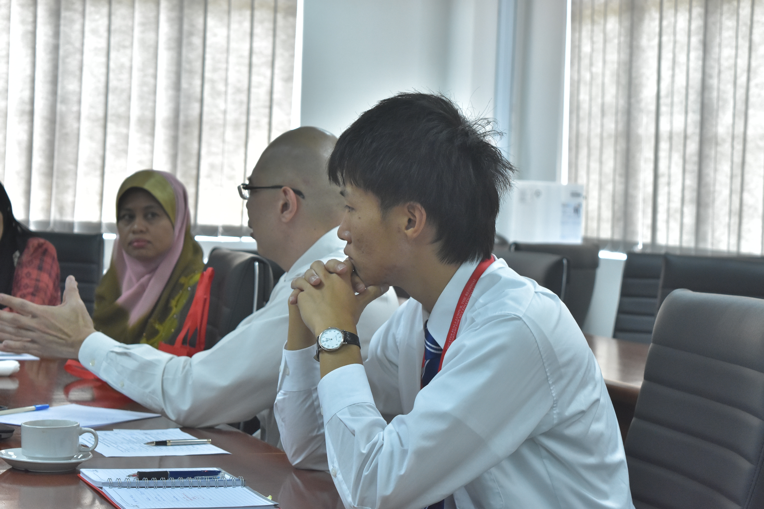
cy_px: 254
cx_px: 382
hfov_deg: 24.6
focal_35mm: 82
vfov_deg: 16.6
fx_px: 1751
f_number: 5.6
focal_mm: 55
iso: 1600
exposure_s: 1/125
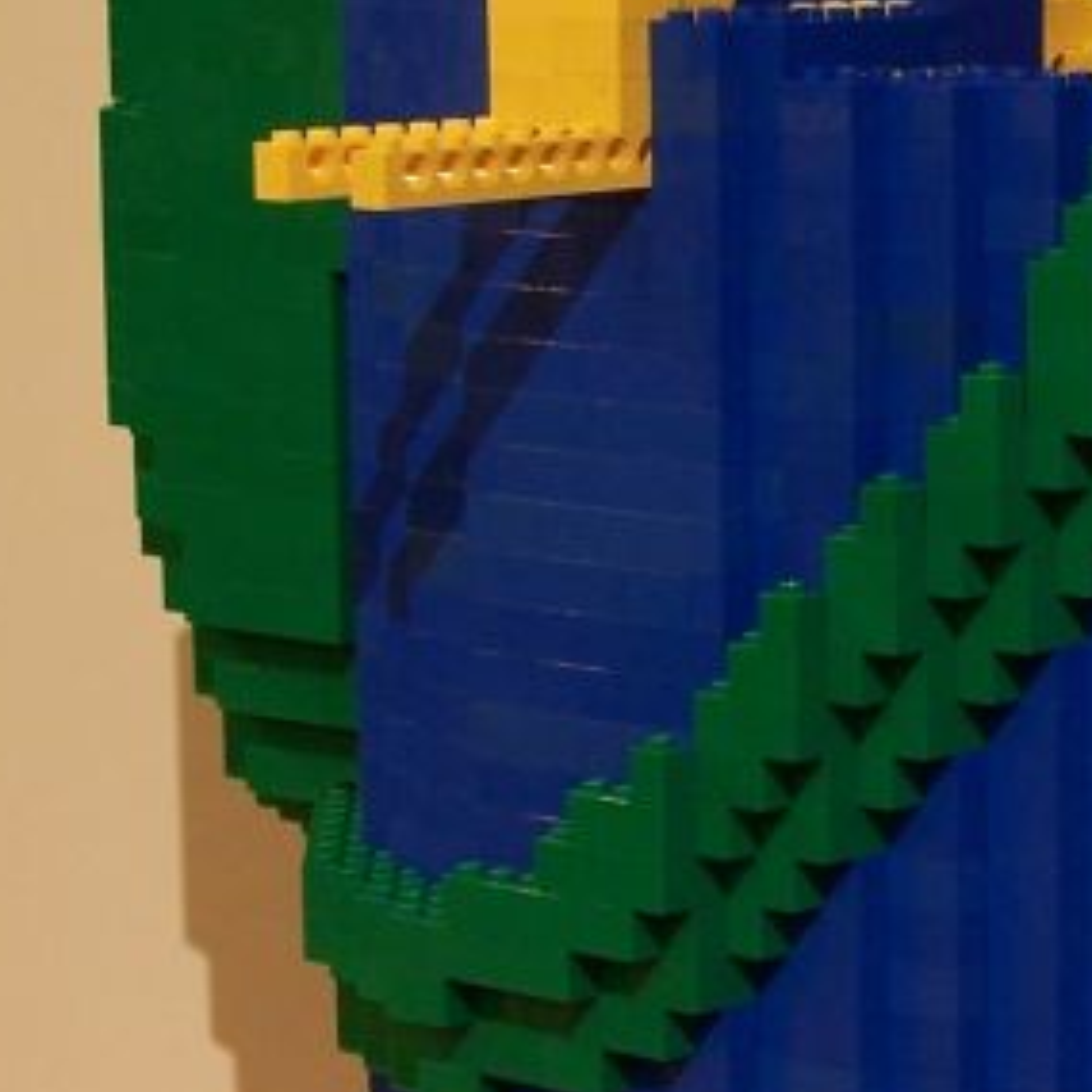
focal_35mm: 162
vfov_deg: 10.7
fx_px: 5782
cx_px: 1111
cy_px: 1088
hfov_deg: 10.7
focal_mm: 8.5
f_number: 3
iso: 80
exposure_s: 1/2
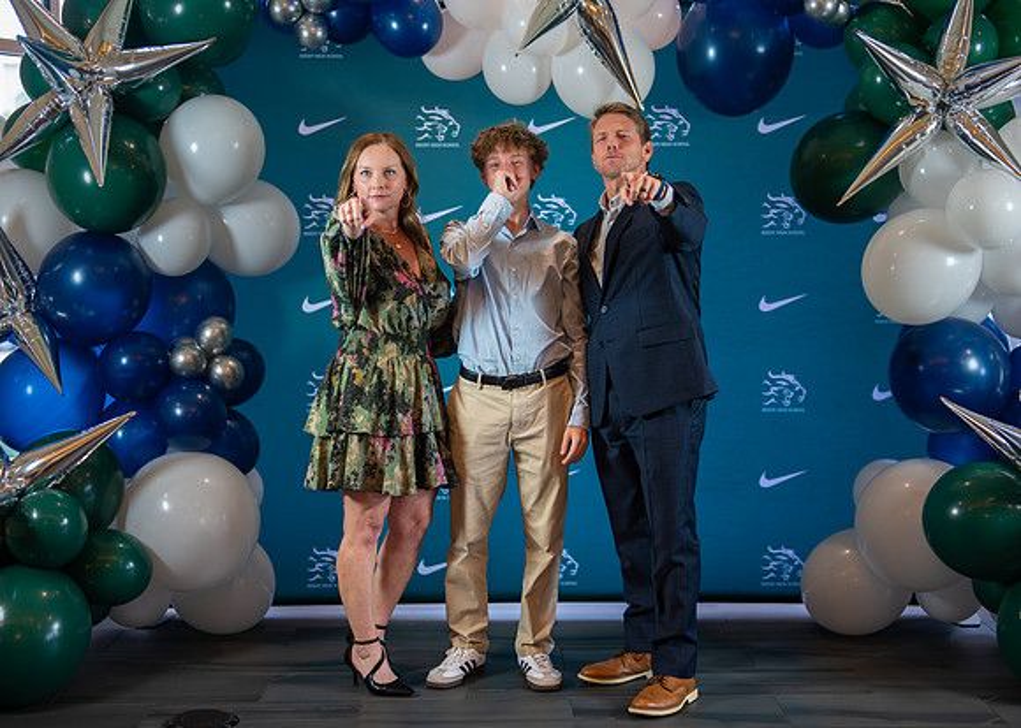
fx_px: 1629
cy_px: 353
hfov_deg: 34.8
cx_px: 555
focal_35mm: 56
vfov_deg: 25.2
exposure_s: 1/400
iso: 1000
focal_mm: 50
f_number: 1.2
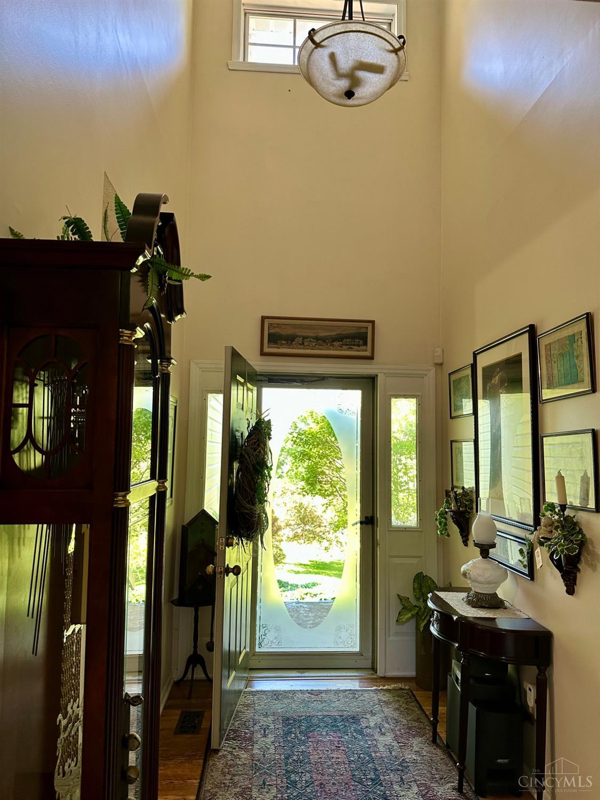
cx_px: 300
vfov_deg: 71.6
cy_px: 400
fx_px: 555
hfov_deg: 56.8
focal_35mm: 24
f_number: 1.78
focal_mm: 6.86
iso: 200
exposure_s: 1/121
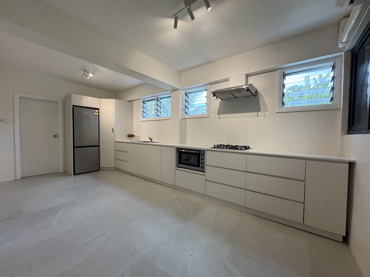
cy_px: 138
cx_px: 185
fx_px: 150
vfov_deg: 85.7
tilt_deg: -1.5
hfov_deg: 102.1
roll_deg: -0.8
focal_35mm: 14
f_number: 2.2
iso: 160
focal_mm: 2.22
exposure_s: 1/100
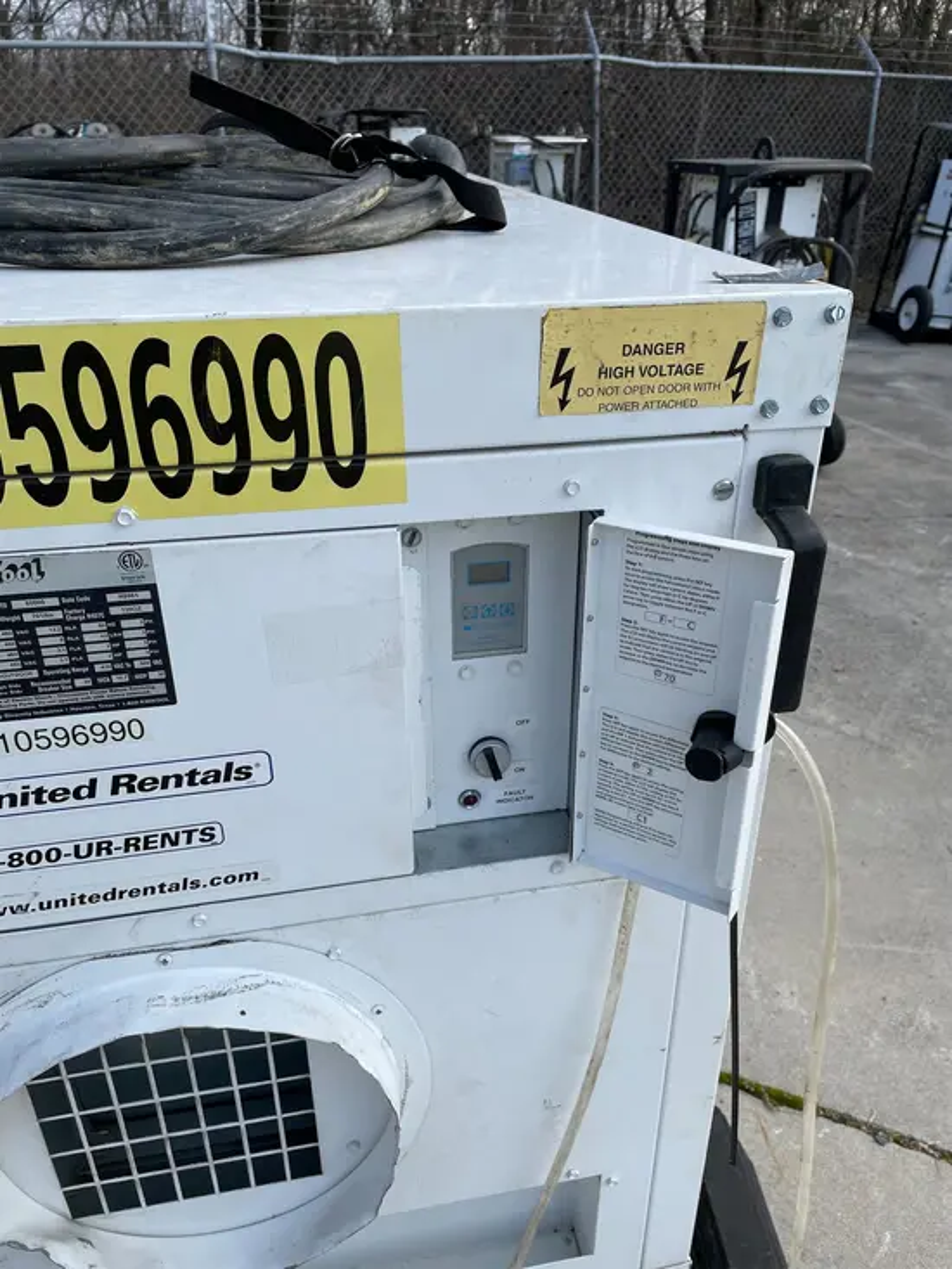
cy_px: 634
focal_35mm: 26
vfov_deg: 67.3
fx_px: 953
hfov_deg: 53.1
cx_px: 476
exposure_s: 1/2353
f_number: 1.6
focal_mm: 4.2
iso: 50
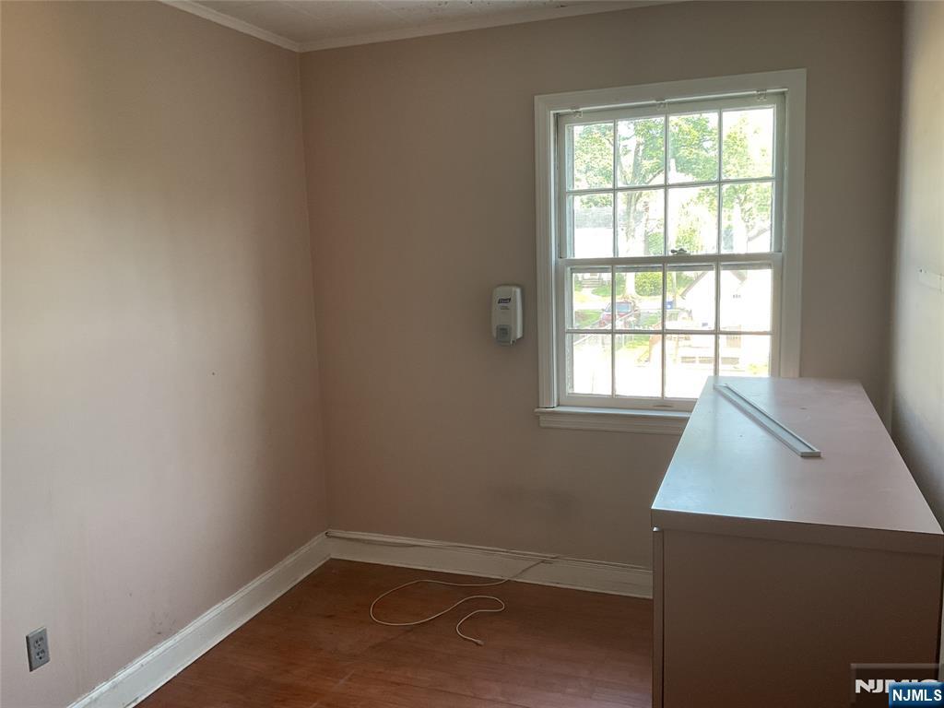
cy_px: 354
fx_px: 791
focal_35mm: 29
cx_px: 472
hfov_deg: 61.7
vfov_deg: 48.2
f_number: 1.8
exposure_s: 1/60
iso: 64
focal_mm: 3
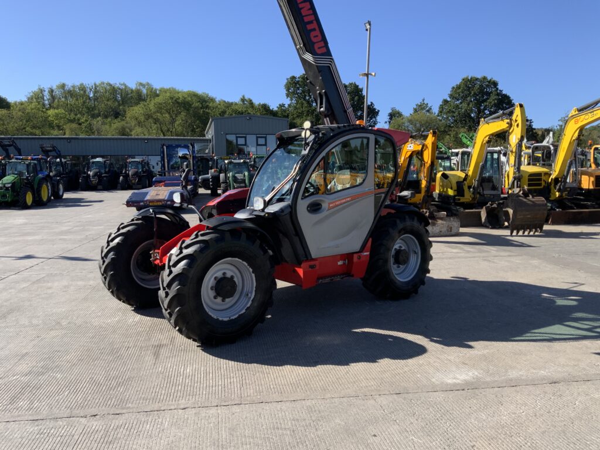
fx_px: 503
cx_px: 300
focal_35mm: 29
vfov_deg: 48.2
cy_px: 225
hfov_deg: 61.7
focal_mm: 3
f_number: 1.8
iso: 16
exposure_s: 1/1311
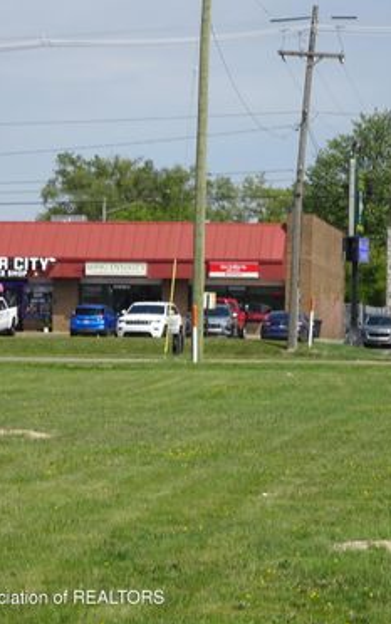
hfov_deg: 10.8
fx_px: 2060
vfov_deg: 17.2
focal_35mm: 121
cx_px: 201
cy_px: 311
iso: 80
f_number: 5
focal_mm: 14.54
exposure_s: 1/500
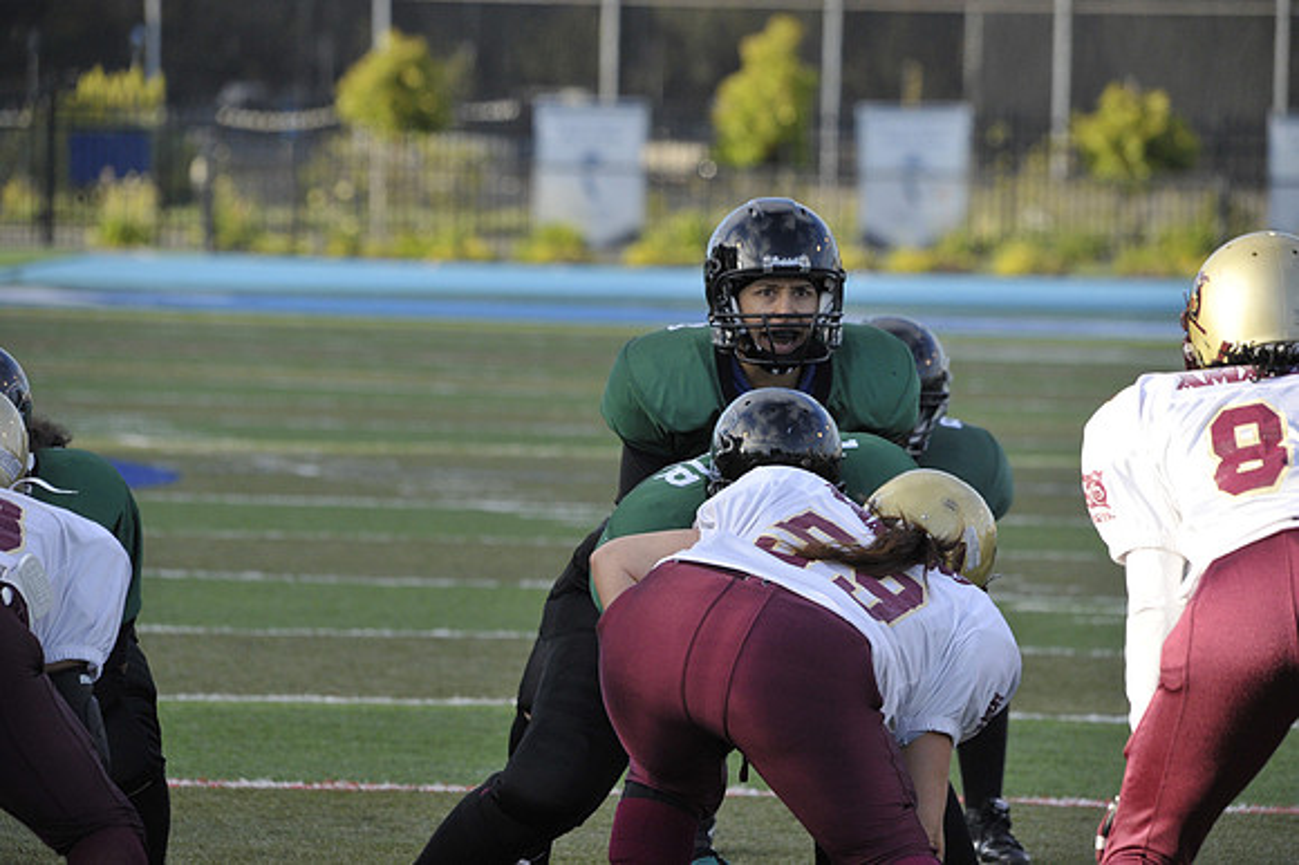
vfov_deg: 3.4
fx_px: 14425
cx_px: 650
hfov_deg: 5.2
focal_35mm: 400
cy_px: 432
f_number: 10
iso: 2500
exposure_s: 1/1000
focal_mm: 400
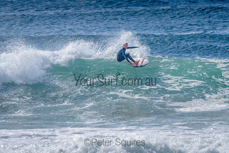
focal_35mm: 612
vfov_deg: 2.2
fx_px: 3895
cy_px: 59
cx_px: 123
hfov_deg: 3.4
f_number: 5.6
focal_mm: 500
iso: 90
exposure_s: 1/2000
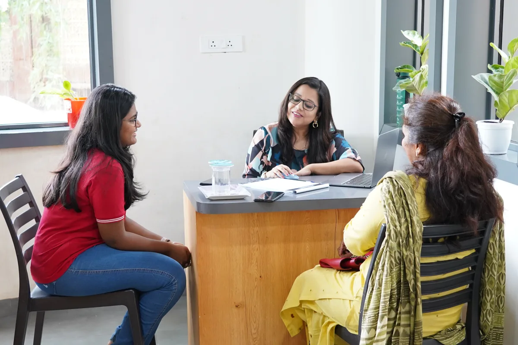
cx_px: 259
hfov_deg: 36.2
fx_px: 791
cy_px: 172
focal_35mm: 55
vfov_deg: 24.6
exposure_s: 1/80
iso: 2000
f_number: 4
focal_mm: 37
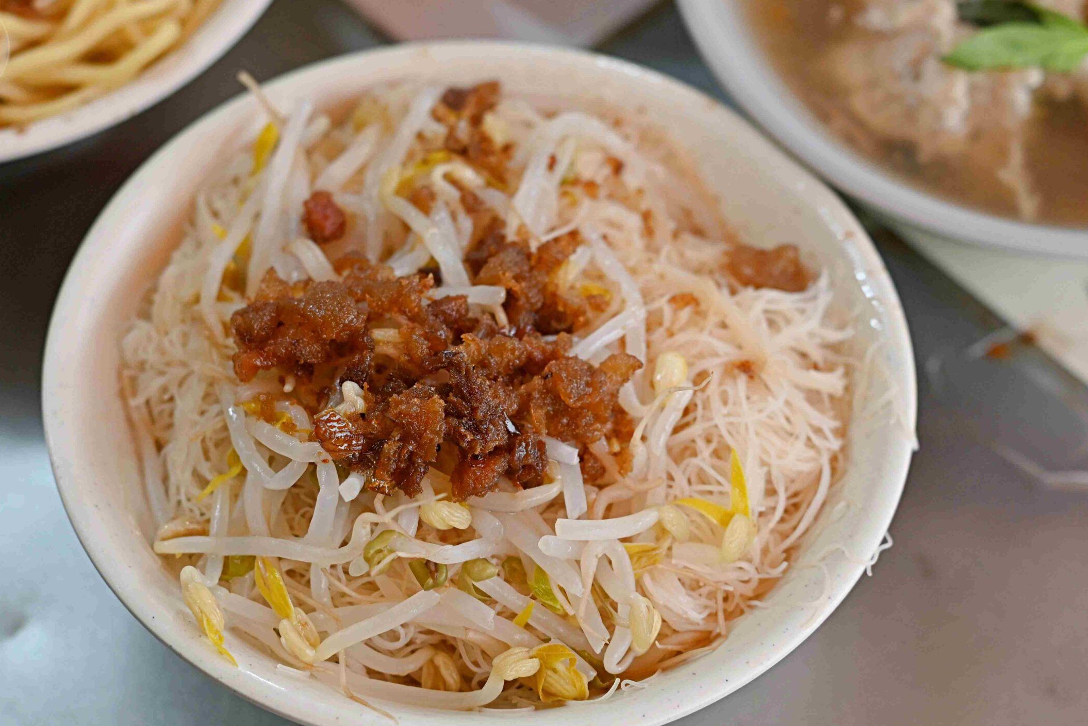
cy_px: 371
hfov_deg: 22.4
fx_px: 2750
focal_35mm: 91
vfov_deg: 15.0
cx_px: 514
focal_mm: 50
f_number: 3.2
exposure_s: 1/200
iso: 280
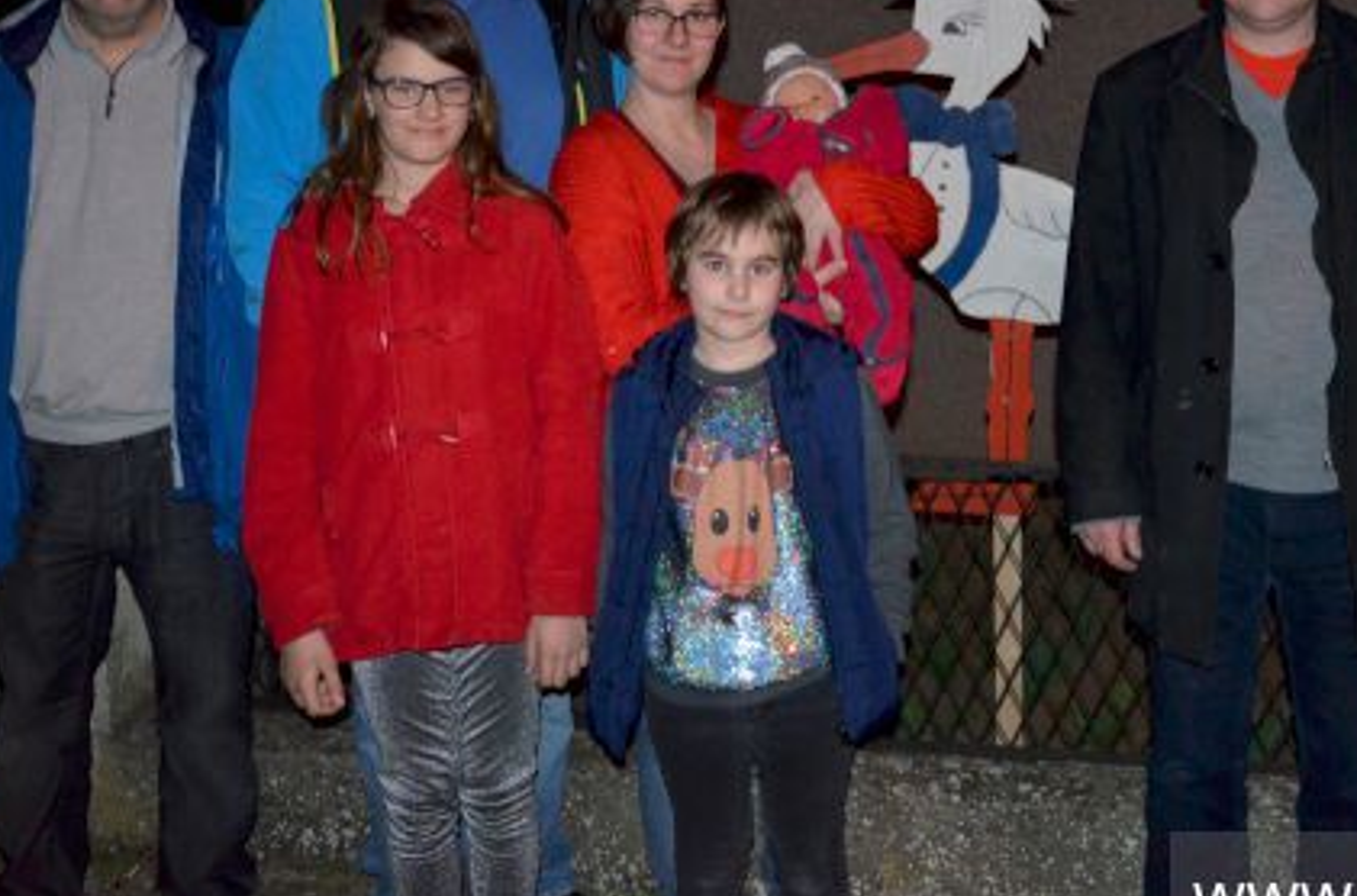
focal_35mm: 51
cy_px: 277
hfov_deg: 38.6
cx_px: 899
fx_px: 1917
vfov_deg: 26.1
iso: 3200
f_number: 3.8
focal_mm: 22
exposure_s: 1/60
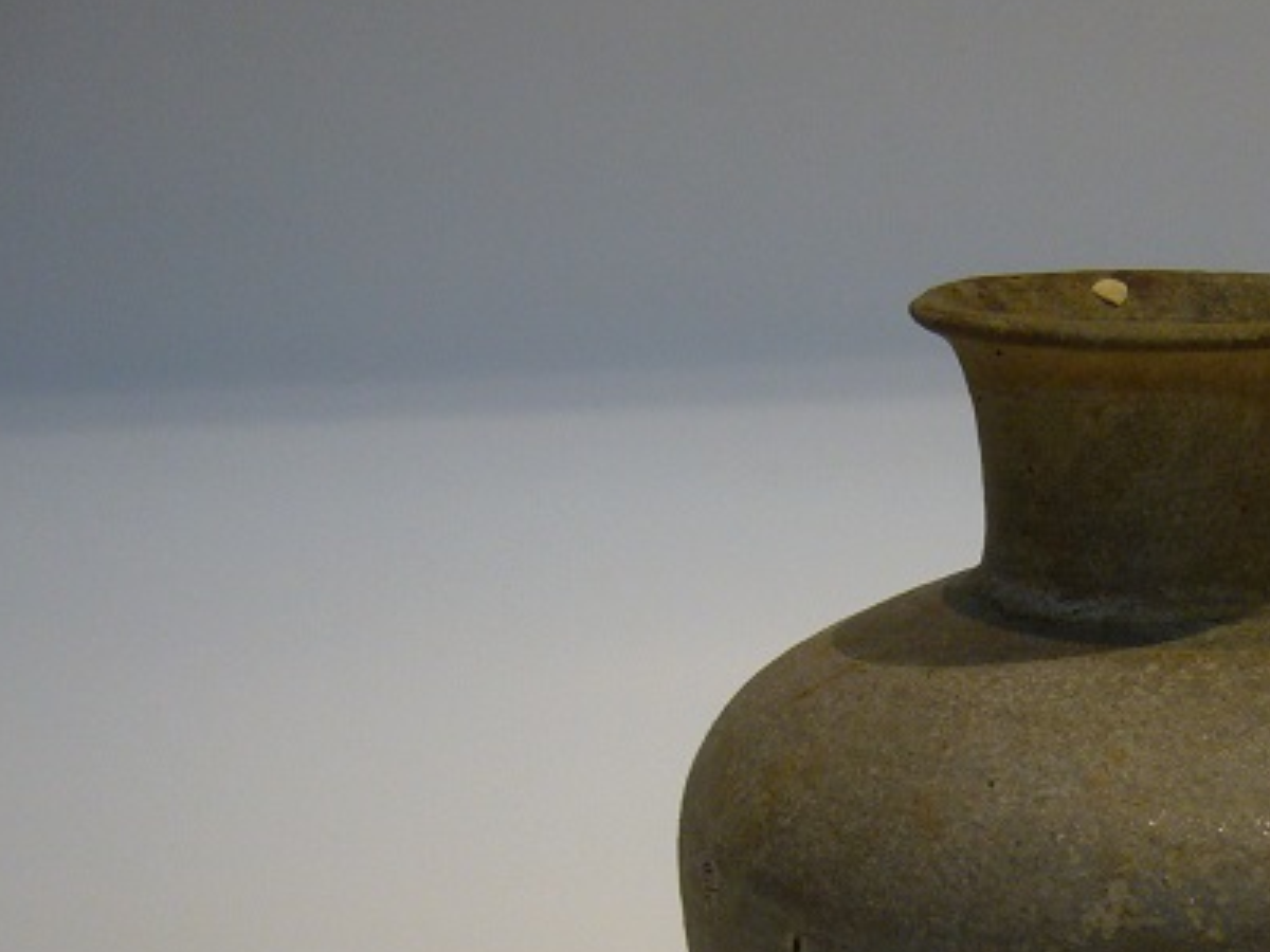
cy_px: 730
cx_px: 1133
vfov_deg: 20.8
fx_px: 2568
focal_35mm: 70
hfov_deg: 26.9
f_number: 2.8
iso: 125
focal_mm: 5.8
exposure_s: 1/15
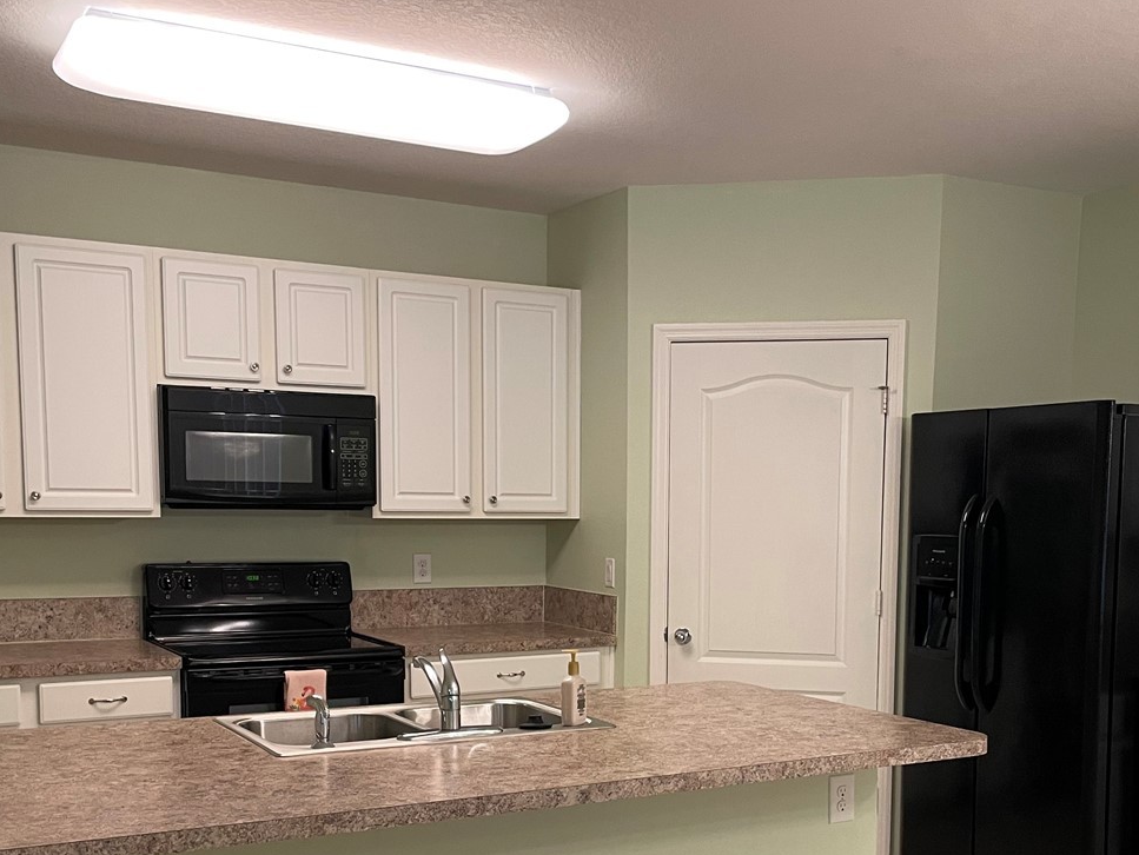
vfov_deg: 33.1
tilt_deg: -5.7
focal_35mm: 43
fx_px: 1415
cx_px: 676
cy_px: 624
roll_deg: -0.3
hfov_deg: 43.6
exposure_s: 1/60
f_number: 1.6
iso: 125
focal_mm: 4.2
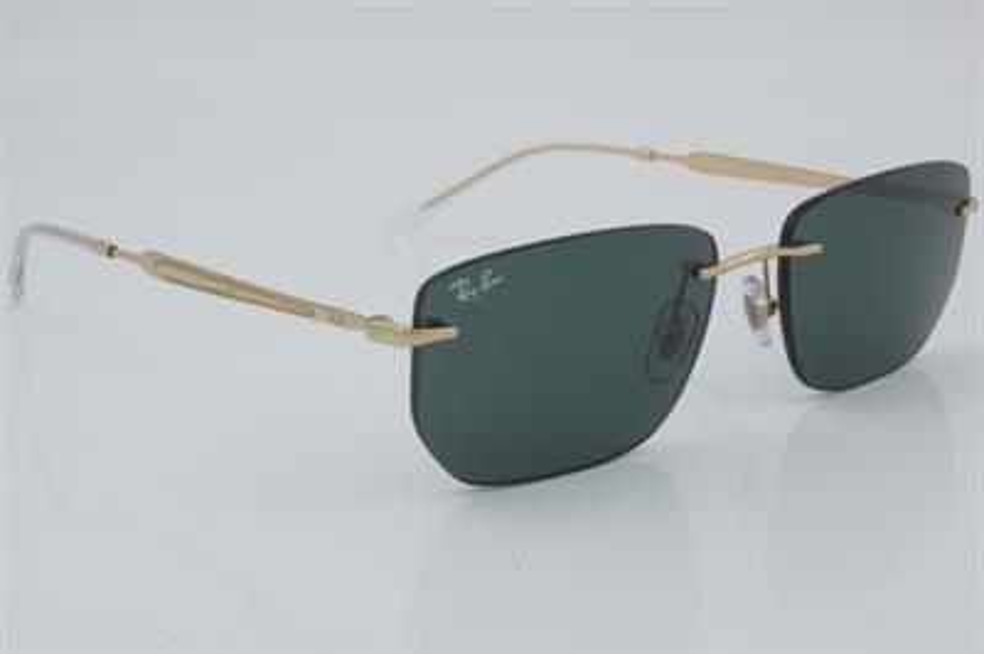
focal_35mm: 75
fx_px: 2048
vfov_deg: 18.2
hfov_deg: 27.0
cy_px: 327
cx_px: 492
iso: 100
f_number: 29
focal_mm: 50
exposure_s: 1/4
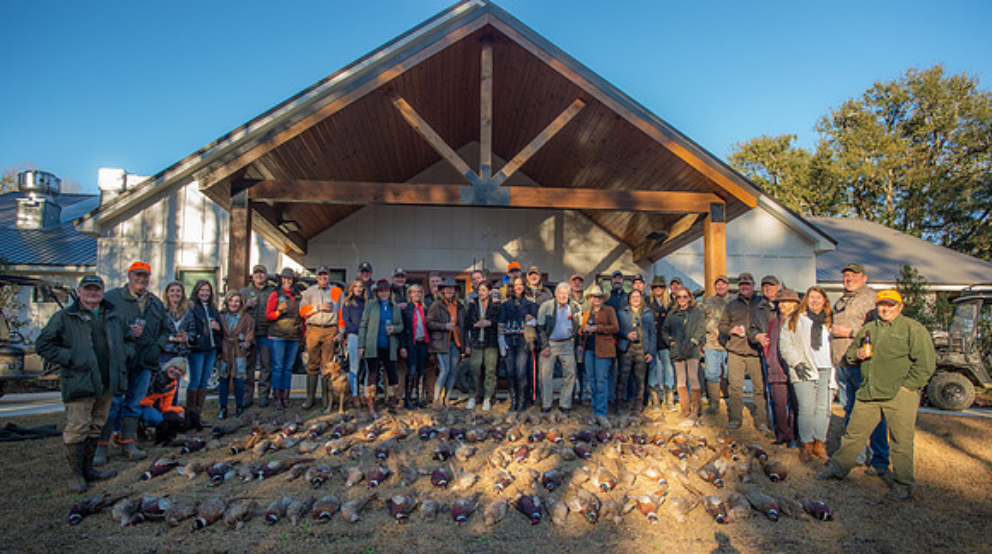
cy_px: 330
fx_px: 661
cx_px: 496
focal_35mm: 25
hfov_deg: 73.8
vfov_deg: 45.3
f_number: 4.5
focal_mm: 24
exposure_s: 1/160
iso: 160
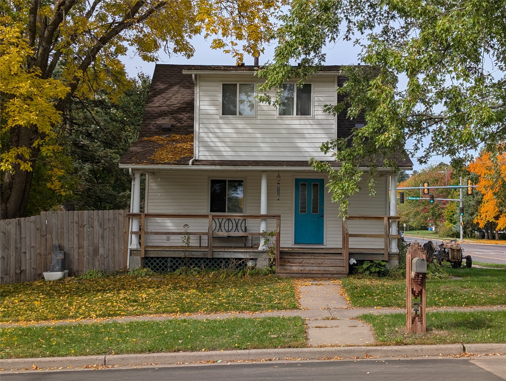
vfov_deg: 29.7
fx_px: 717
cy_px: 190
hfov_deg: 38.9
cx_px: 253
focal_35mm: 49
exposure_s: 1/1064
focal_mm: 6.9
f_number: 1.68
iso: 20
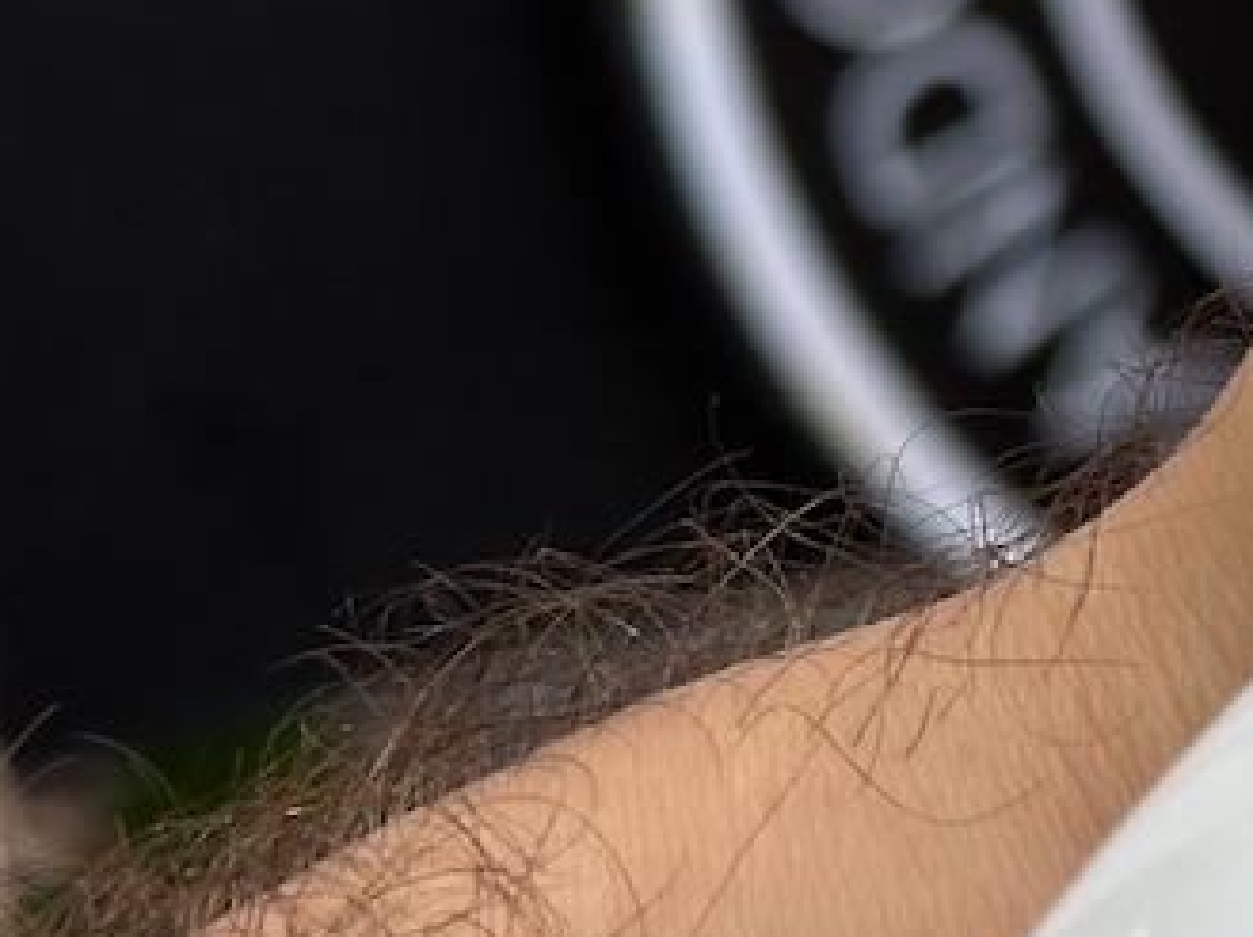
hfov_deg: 10.0
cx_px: 2247
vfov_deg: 7.9
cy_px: 76
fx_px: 6761
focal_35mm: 187
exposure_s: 1/850
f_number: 1.78
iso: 64
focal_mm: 6.86
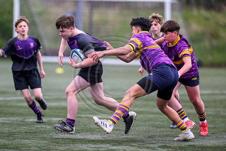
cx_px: 113
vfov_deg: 3.4
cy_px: 76
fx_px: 2512
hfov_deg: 5.2
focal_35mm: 400
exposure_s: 1/2000
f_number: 3.5
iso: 640
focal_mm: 400
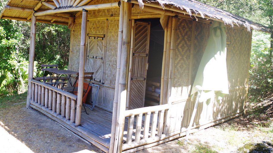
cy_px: 58
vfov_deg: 35.5
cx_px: 119
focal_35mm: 33
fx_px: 239
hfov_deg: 59.3
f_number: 5.6
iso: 200
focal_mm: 18
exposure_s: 1/100
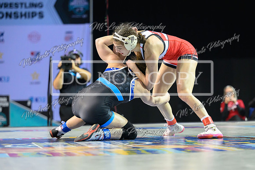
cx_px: 135
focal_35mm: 152
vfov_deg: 9.0
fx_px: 1080
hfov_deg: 13.5
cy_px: 85
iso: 4000
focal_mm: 115
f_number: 2.8
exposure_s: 1/800
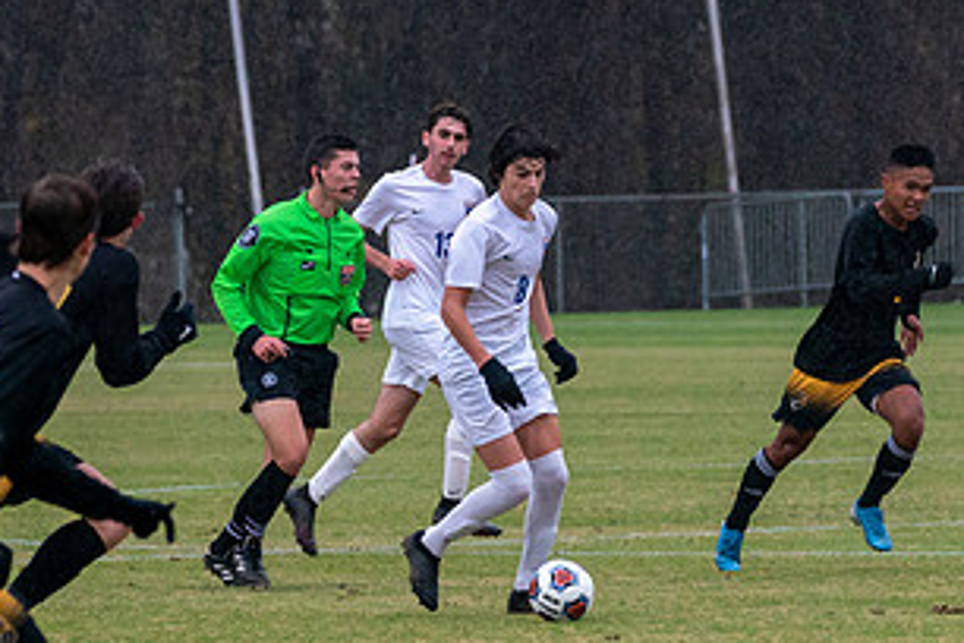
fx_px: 13602
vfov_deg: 2.7
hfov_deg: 4.1
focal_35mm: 508
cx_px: 516
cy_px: 349
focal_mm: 190
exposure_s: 1/1000
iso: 2500
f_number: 5.6
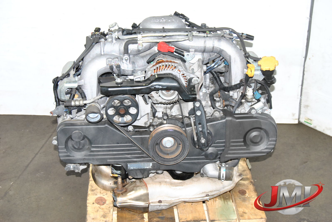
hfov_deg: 33.4
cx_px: 166
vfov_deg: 22.7
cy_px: 111
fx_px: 554
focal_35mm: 60
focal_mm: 40
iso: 800
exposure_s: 1/200
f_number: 8
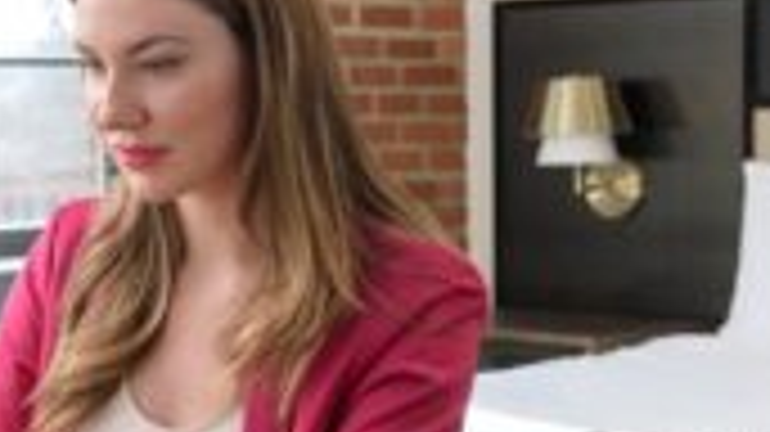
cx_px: 194
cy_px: 274
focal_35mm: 99
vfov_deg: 12.2
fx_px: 2020
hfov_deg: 21.4
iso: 320
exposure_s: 1/125
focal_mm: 36
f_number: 5.6
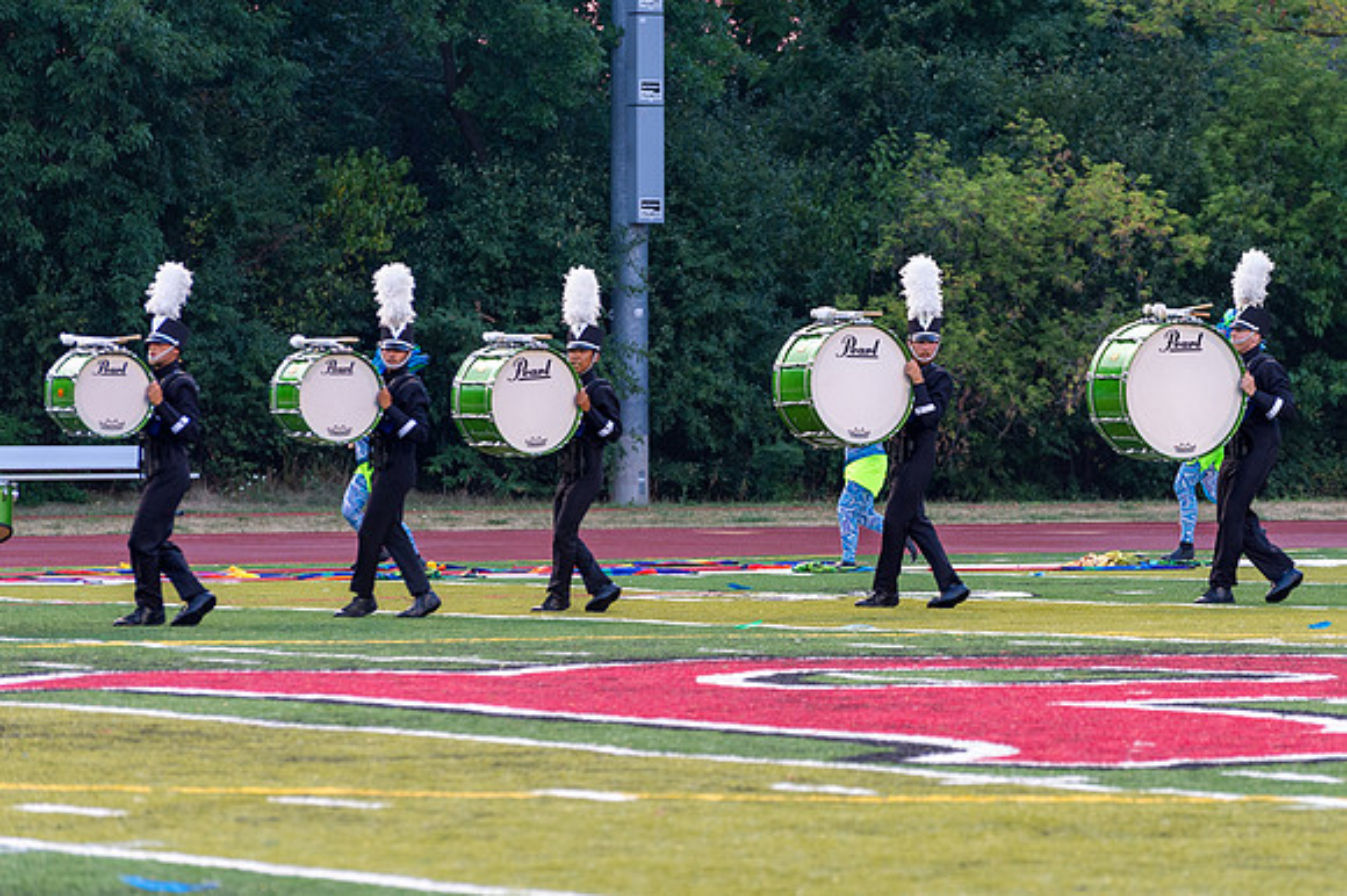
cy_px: 452
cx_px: 884
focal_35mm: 236
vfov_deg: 5.8
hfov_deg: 8.7
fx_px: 8840
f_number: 5
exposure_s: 1/200
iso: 1250
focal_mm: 170
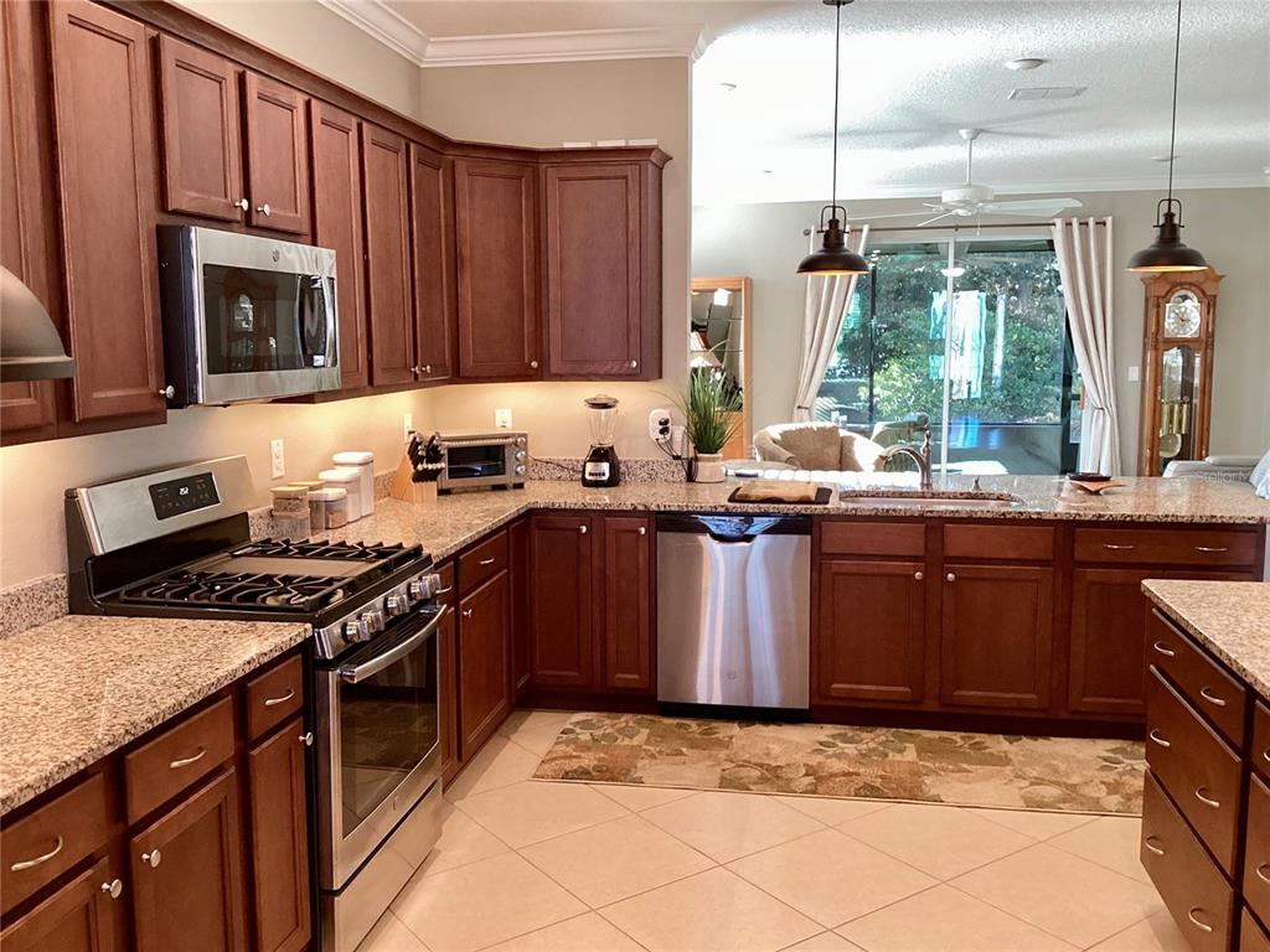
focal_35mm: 31
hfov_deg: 58.4
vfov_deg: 45.4
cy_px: 476
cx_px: 635
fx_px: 1137
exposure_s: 1/60
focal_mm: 3.3
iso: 160
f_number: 2.4
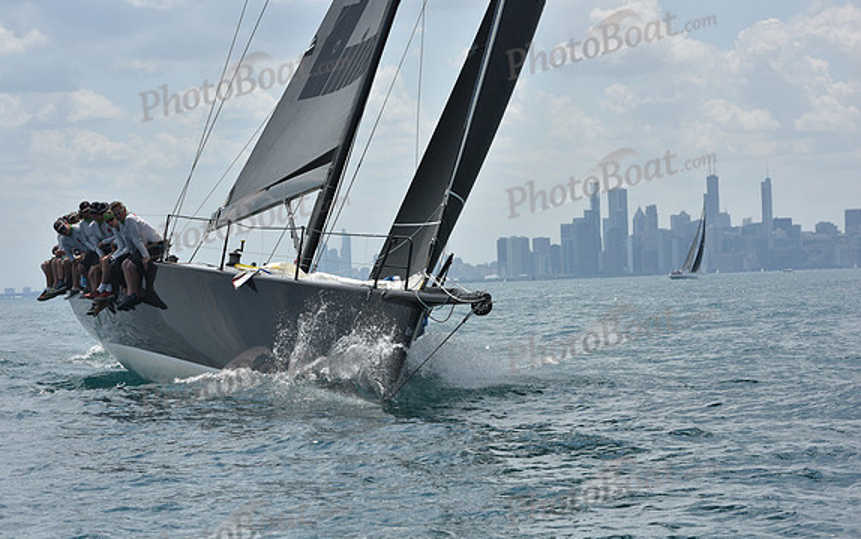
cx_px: 429
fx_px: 2417
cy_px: 279
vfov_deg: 12.7
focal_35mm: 103
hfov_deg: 20.2
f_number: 9
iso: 250
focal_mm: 100
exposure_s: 1/1250
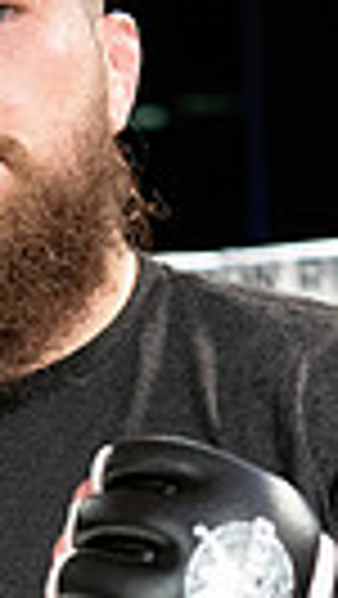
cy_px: 746
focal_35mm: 142
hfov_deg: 8.5
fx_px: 2258
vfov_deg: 14.6
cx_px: -5
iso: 1600
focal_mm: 40
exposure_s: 1/1000
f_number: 2.8
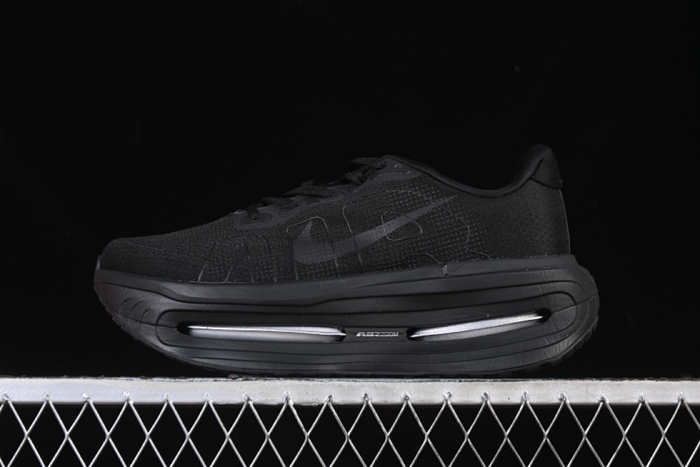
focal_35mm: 75
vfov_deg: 18.2
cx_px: 350
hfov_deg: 27.0
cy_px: 234
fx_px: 1458
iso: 160
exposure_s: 1/60
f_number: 6.3
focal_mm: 50
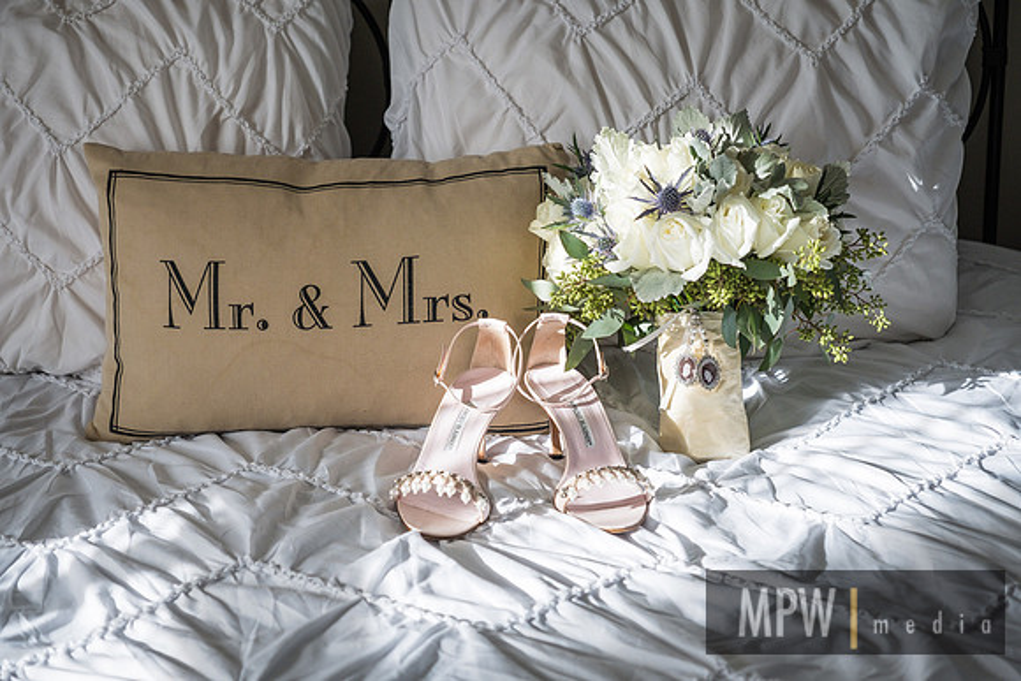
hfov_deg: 30.9
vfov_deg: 20.9
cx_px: 510
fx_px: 1844
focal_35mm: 65
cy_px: 340
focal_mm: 42.7
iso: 250
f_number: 2.8
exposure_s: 1/500
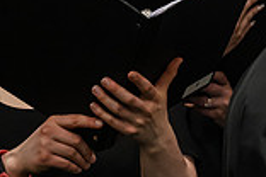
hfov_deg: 3.7
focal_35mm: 558
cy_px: 33
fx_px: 4123
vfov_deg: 2.5
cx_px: 481
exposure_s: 1/200
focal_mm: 150
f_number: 5
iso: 4000
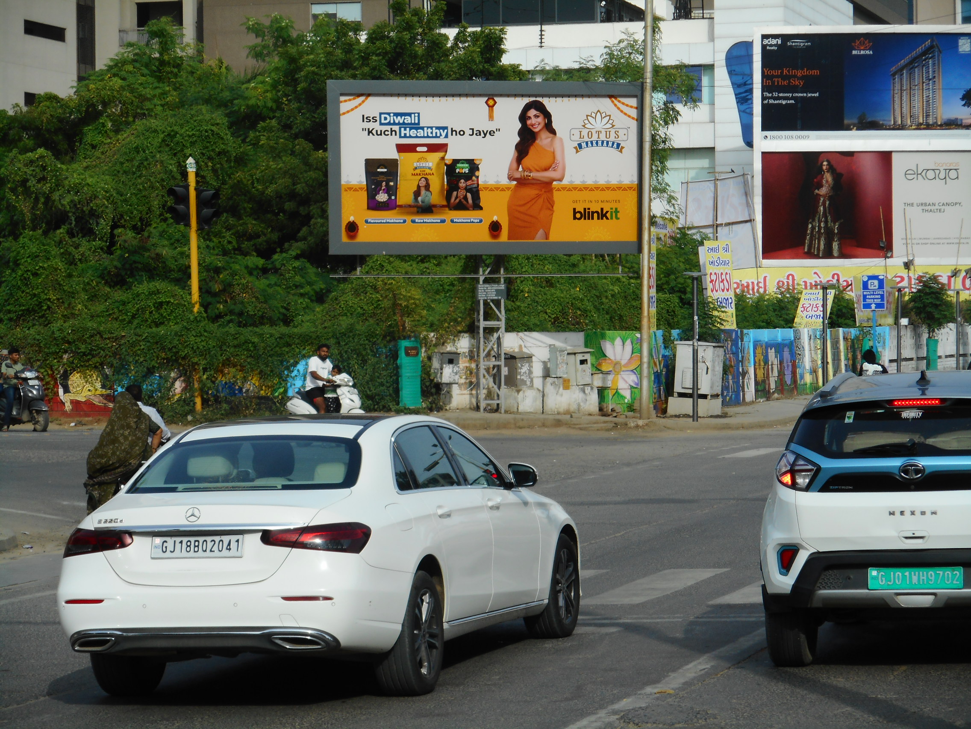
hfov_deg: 16.8
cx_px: 486
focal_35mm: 117
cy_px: 364
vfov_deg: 12.7
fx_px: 3282
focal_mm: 20.9
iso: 80
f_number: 5.9
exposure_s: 1/320
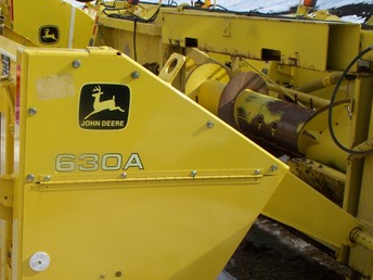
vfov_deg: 25.4
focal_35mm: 57
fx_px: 614
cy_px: 201
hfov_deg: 33.1
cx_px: 93
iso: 64
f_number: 5
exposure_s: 1/500
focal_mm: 7.54
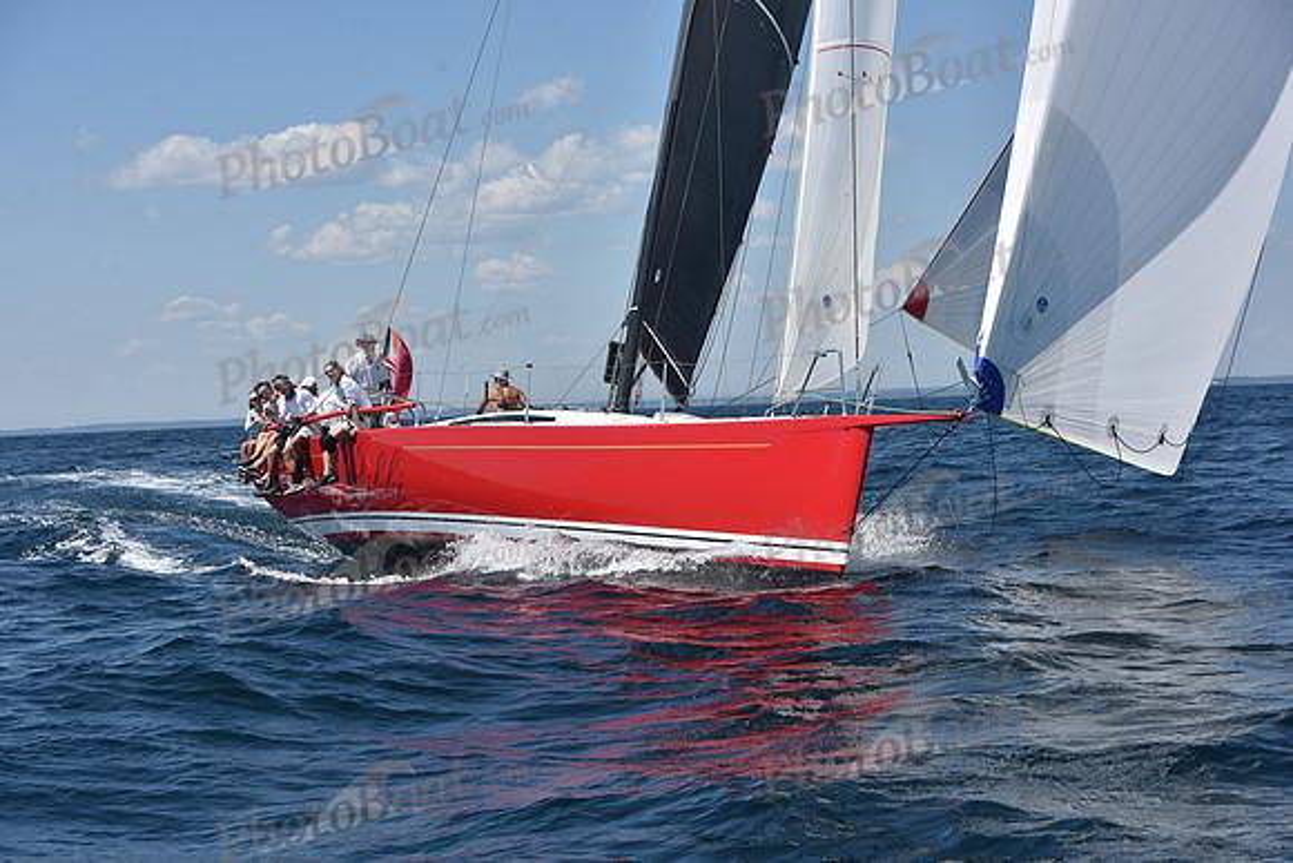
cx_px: 646
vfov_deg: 19.5
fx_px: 2515
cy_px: 432
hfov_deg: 28.8
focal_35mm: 70
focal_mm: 70
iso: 200
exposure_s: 1/1000
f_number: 8
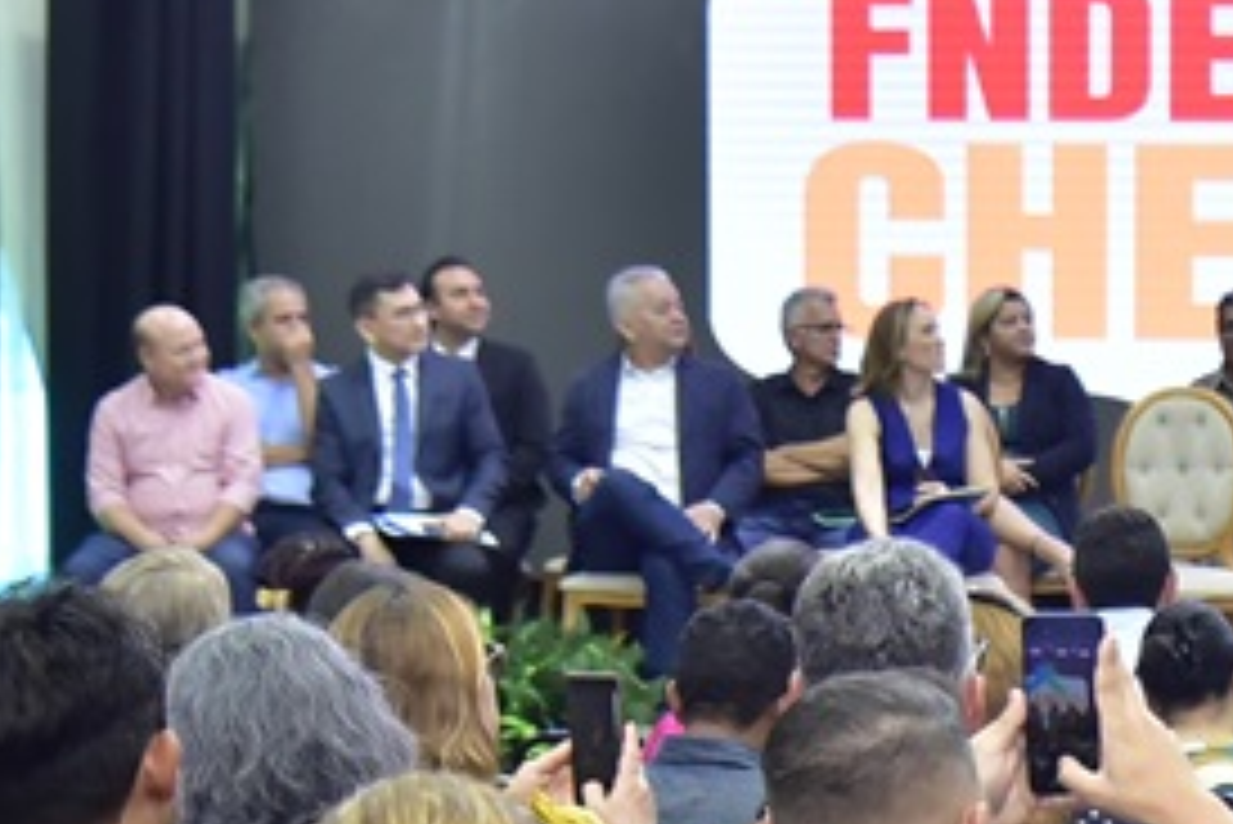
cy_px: 806
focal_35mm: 115
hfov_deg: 17.1
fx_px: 3941
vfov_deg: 11.8
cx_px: 1431
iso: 2500
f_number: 4
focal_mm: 35
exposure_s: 1/200
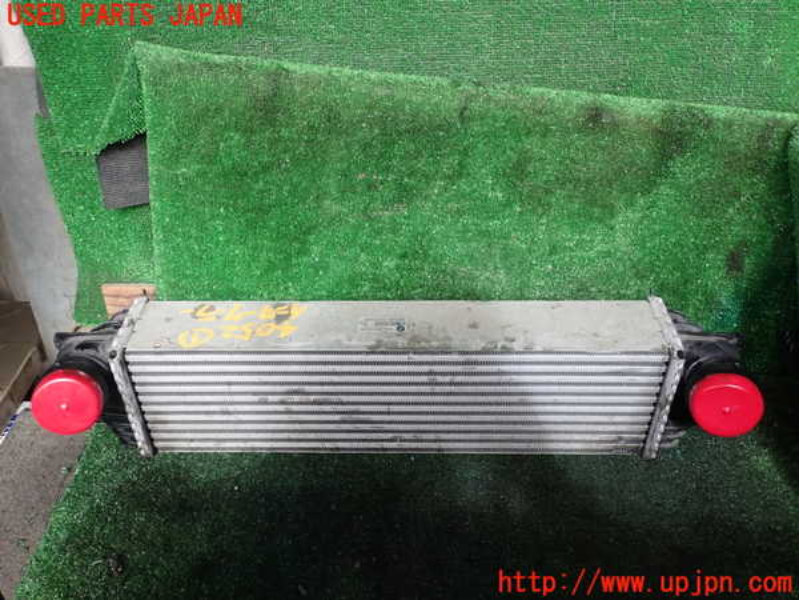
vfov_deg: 46.8
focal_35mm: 30
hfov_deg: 60.0
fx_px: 692
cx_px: 400
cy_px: 300
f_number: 3.2
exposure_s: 1/100
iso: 100
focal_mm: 5.4
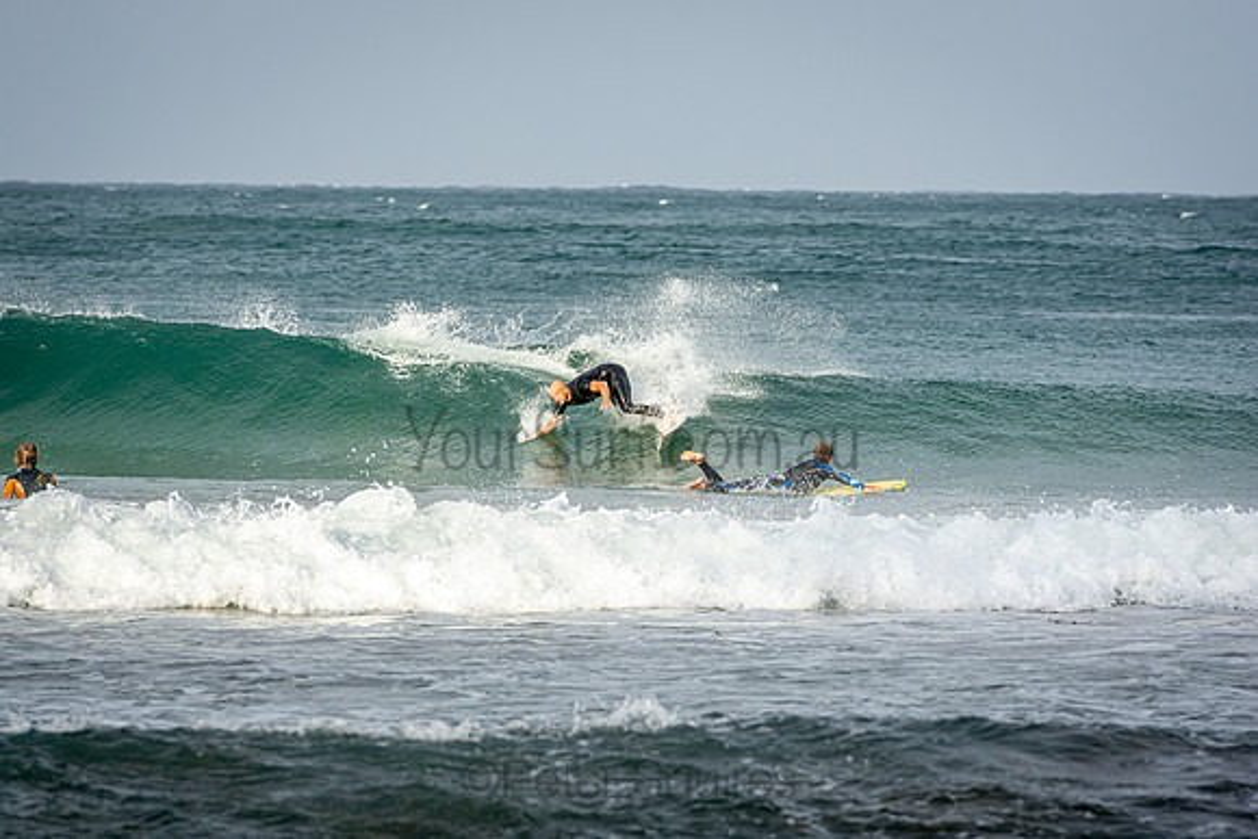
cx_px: 629
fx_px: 10485
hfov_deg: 6.9
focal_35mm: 300
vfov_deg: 4.6
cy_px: 420
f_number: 5.6
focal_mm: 200
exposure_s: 1/1250
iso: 200
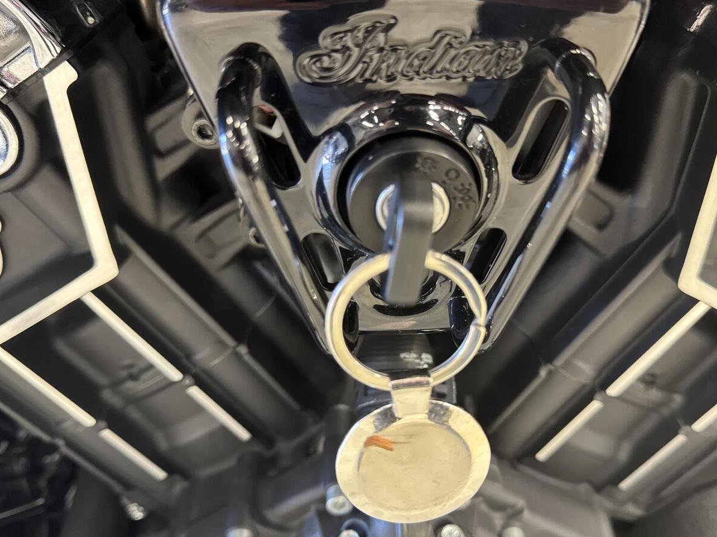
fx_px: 601
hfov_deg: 61.6
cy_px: 285
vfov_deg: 48.2
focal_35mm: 29
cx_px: 387
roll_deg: +2.6
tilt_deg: -25.8
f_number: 1.78
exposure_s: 1/50
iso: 400
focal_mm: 6.76
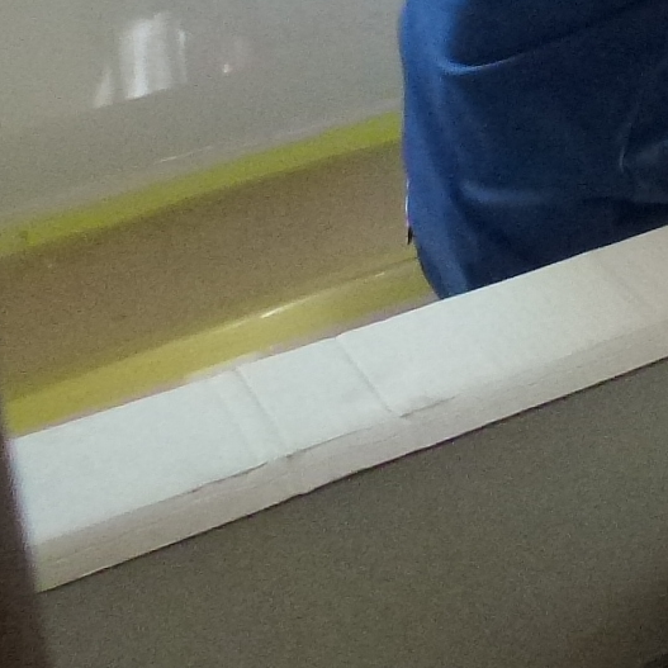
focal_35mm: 103
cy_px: -389
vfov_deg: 15.4
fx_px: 2249
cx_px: 1313
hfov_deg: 14.3
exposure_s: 1/250
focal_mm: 4.3
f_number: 3.3
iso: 500
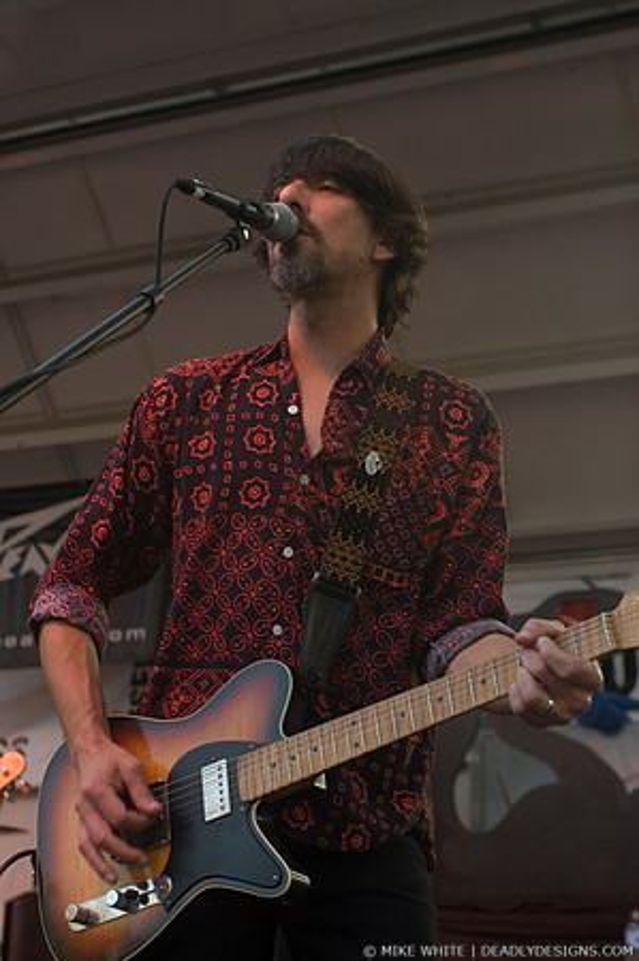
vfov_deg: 30.5
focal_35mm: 66
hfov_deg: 20.6
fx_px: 1761
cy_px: 480
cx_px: 320
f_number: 4
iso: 200
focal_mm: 44
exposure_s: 1/125
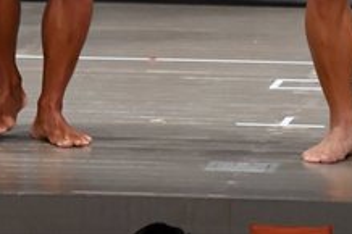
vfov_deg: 2.1
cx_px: 107
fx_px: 6507
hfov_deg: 3.1
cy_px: -181
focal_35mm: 666
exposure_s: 1/400
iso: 6400
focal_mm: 125
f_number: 5.6
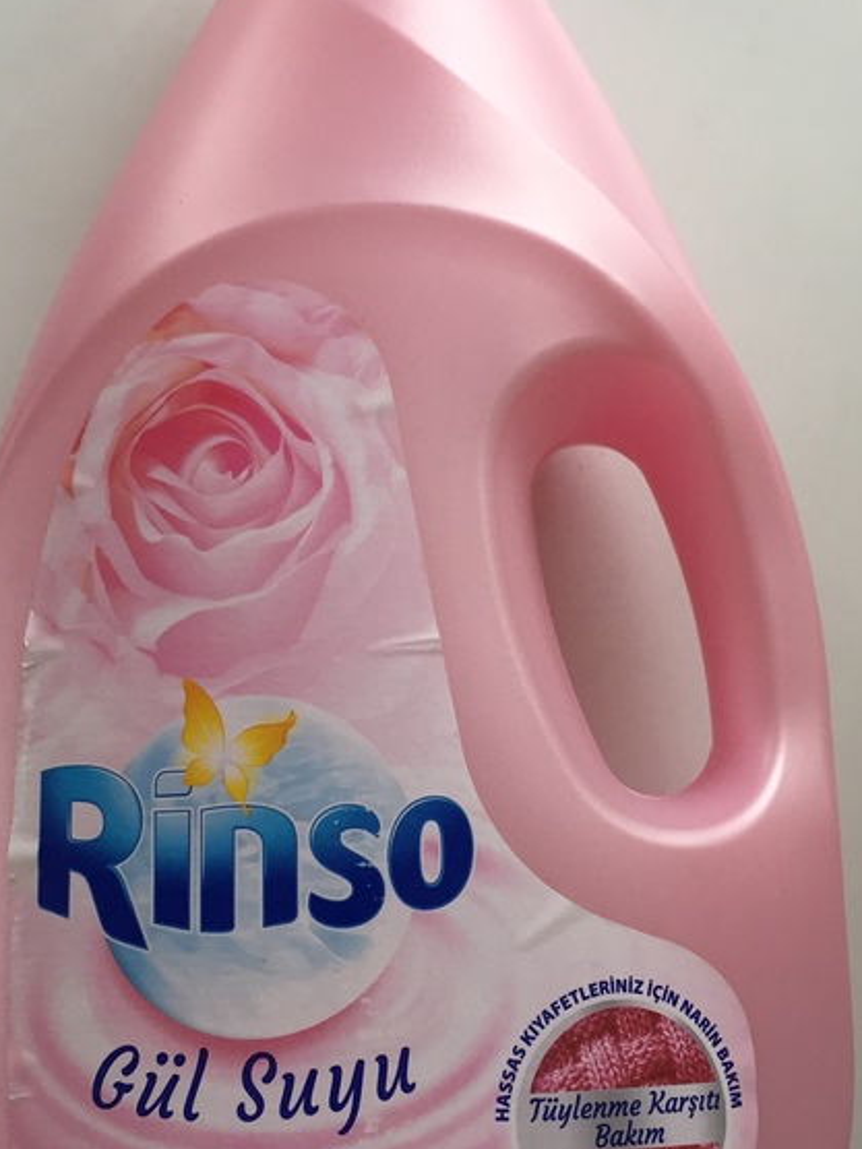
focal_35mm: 48
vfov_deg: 39.7
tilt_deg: -79.4
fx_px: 1594
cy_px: 579
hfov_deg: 30.3
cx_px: 430
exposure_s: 1/33
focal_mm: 4.15
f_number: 2.2
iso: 100
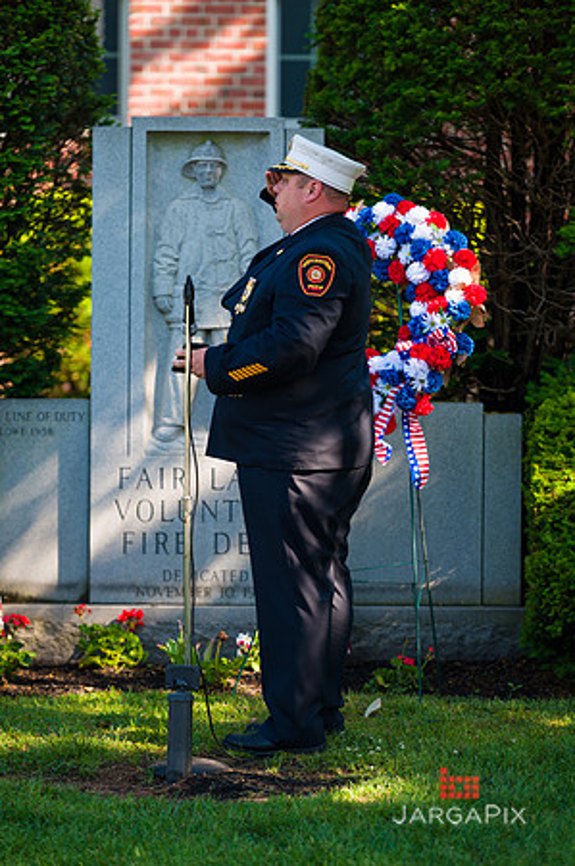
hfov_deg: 7.4
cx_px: 288
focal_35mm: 185
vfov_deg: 11.1
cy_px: 433
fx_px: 4442
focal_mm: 185
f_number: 3.2
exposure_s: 1/500
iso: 200
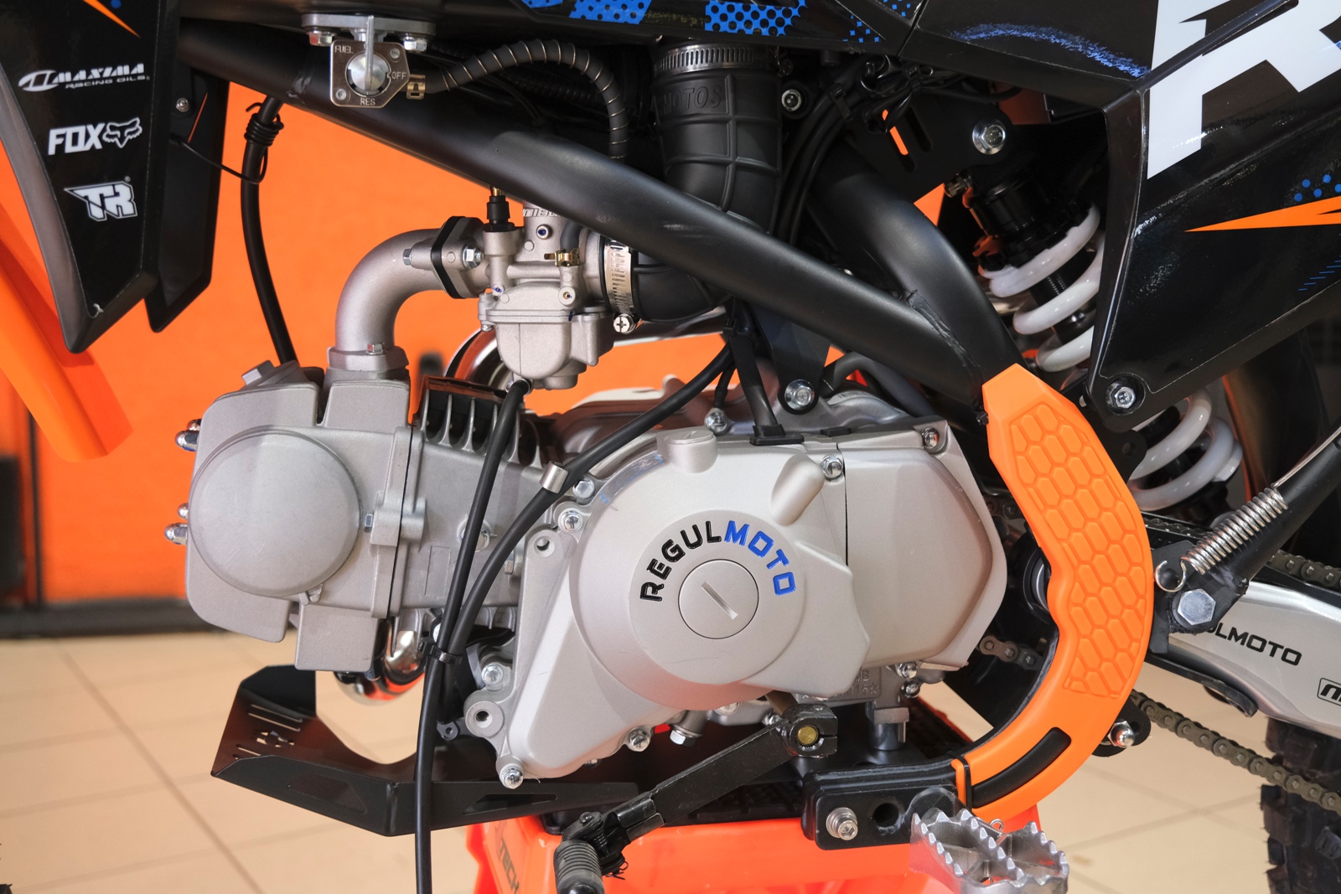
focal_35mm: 41
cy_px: 447
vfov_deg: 32.6
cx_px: 670
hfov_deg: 47.4
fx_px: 1527
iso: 1600
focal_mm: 27.5
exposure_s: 1/100
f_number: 4
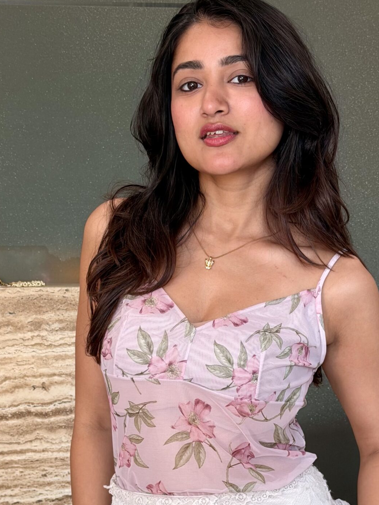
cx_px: 210
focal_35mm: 88
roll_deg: +0.4
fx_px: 1285
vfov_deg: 22.1
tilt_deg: -6.1
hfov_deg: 16.8
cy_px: 359
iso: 64
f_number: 1.78
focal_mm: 6.76
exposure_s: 1/50
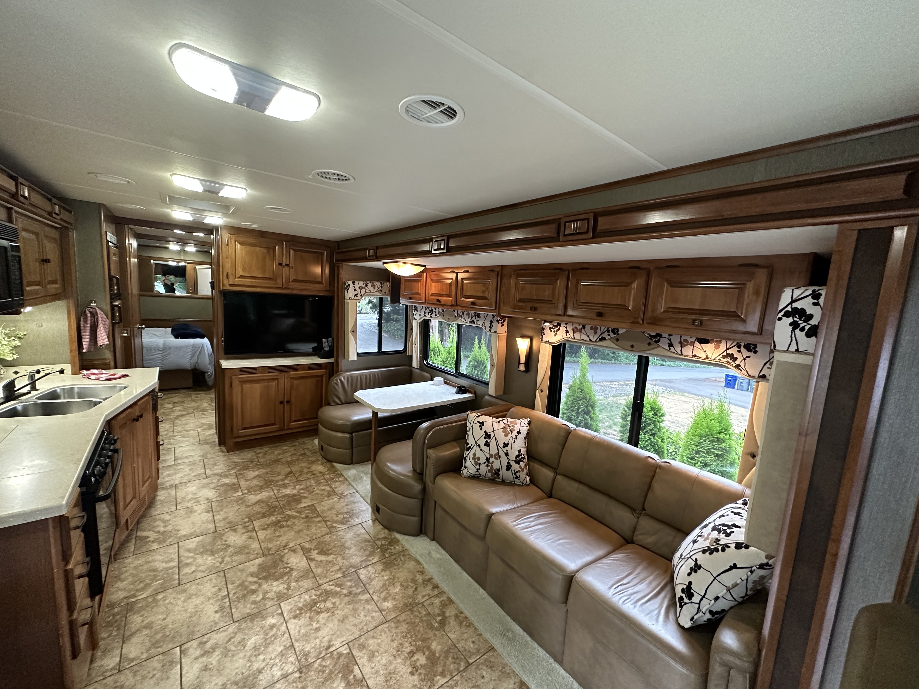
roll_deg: -2.9
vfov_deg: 85.7
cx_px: 460
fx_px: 372
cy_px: 344
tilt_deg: -6.6
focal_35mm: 14
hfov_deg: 102.1
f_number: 2.2
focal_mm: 2.22
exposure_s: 1/60
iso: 400
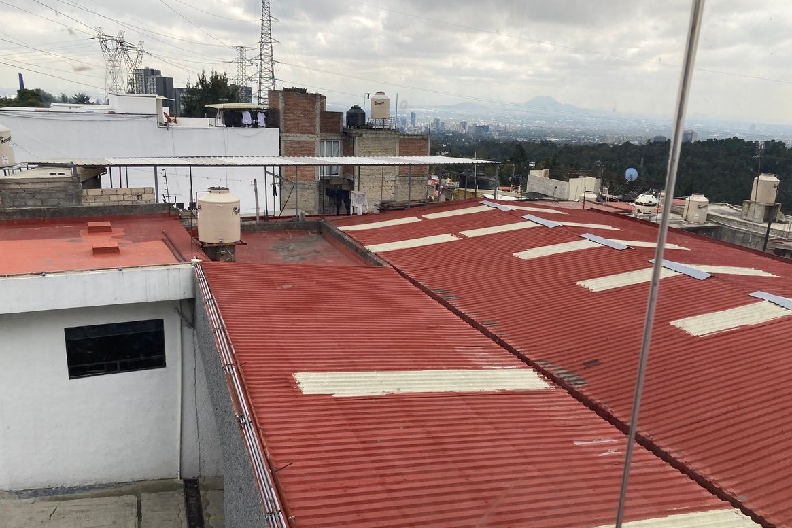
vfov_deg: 43.6
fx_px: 660
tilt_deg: -14.7
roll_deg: -2.3
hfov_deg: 61.9
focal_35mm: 30
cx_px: 392
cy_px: 277
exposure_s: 1/355
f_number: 1.8
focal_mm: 3.99
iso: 20
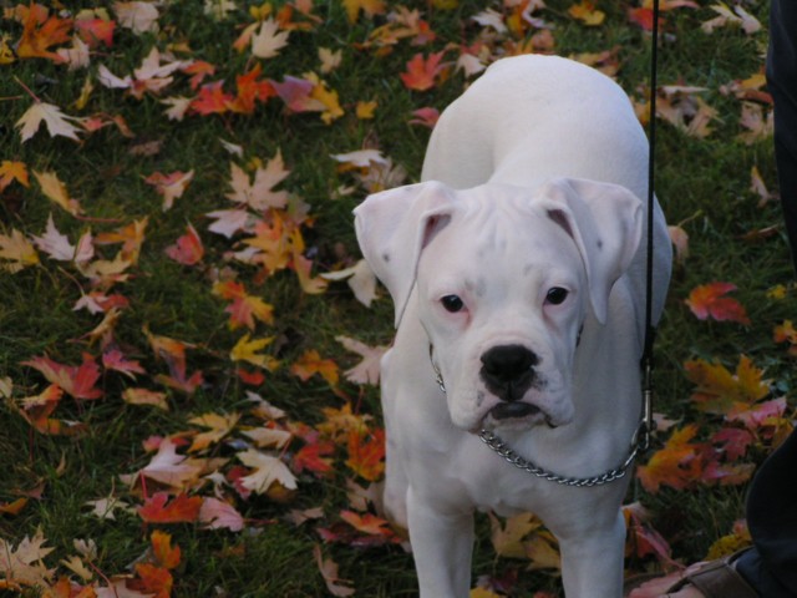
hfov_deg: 12.0
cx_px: 398
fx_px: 3776
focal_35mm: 164
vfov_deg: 9.1
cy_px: 299
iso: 50
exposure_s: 1/250
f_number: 3.5
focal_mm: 25.1
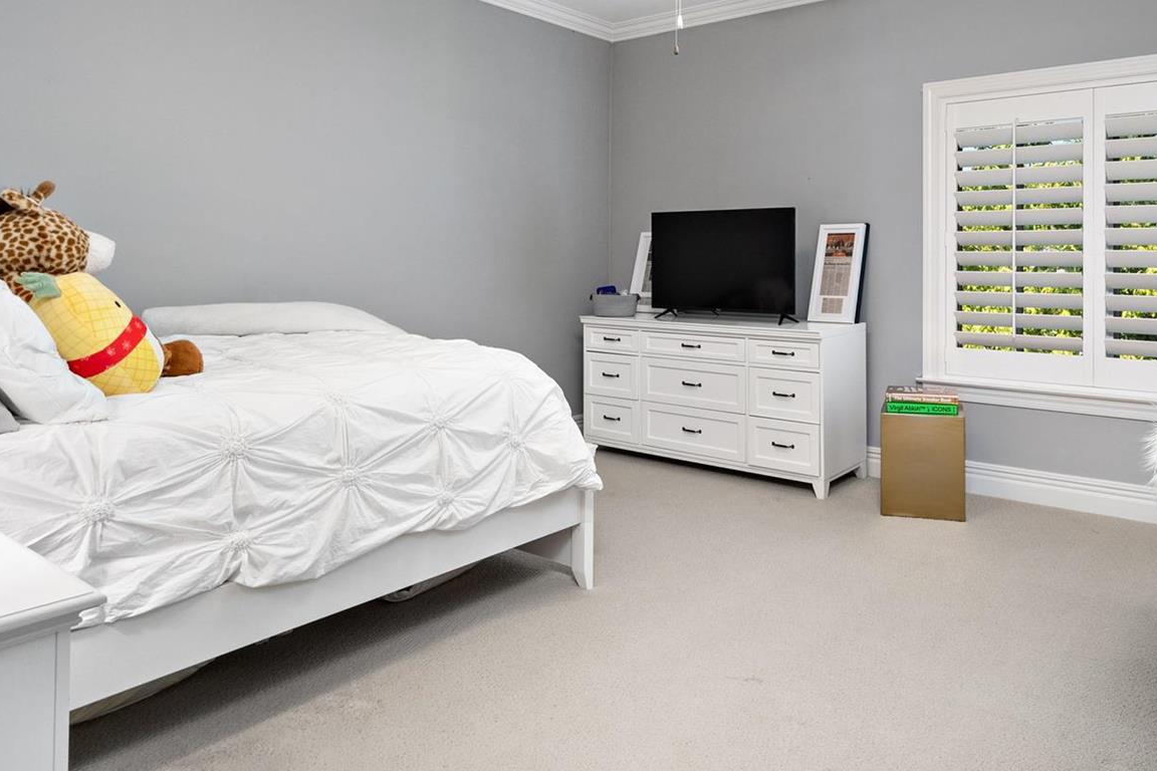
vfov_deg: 50.4
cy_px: 262
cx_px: 719
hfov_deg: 70.4
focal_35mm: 25
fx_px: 803
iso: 400
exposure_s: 1/8
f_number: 6.3
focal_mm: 9
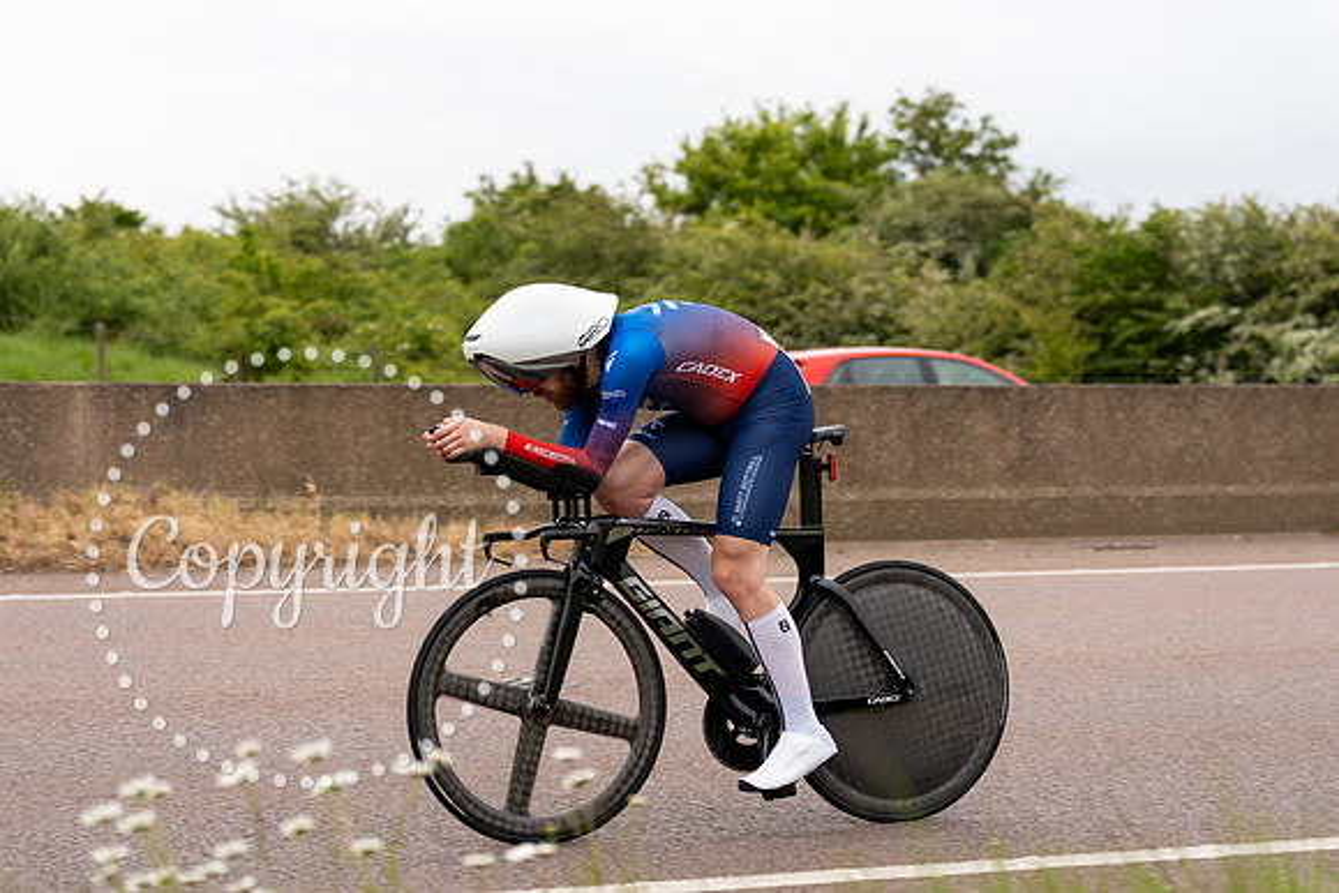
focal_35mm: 81
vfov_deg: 16.9
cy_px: 446
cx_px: 670
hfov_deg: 25.1
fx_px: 3013
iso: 320
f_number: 3.5
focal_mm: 81
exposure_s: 1/1000
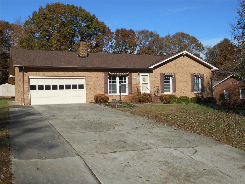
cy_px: 92
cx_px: 122
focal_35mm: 39
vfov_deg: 36.8
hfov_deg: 47.9
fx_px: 276
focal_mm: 6.9
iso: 80
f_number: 4.5
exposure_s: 1/640
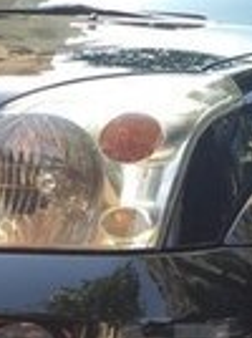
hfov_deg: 10.2
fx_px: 1392
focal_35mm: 143
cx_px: -28
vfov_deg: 13.6
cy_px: 362
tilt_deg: -11.2
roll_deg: -2.7
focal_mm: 4.15
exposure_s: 1/198
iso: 32
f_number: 2.2
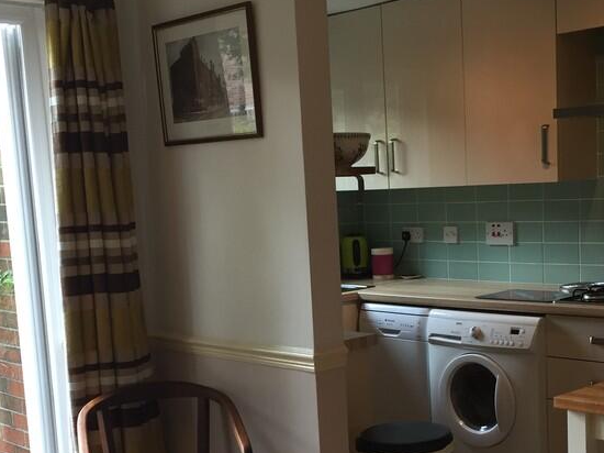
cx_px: 340
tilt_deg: -8.9
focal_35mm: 54
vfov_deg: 26.7
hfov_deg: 35.5
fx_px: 942
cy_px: 327
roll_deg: +1.8
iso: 32
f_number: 2.2
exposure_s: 1/33
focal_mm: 4.15
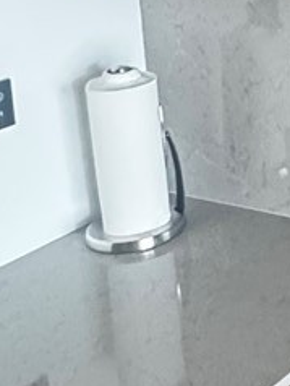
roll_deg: +0.0
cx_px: 635
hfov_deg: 13.0
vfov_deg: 19.8
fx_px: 1048
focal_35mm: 94
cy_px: -49
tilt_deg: -11.5
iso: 500
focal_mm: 2.22
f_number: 2.2
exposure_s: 1/60
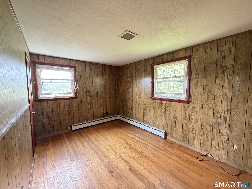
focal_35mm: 14
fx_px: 102
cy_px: 94
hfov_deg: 102.1
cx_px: 126
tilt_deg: -4.3
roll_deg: +0.2
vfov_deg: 85.7
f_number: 2.2
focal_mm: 2.22
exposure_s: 1/60
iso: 500
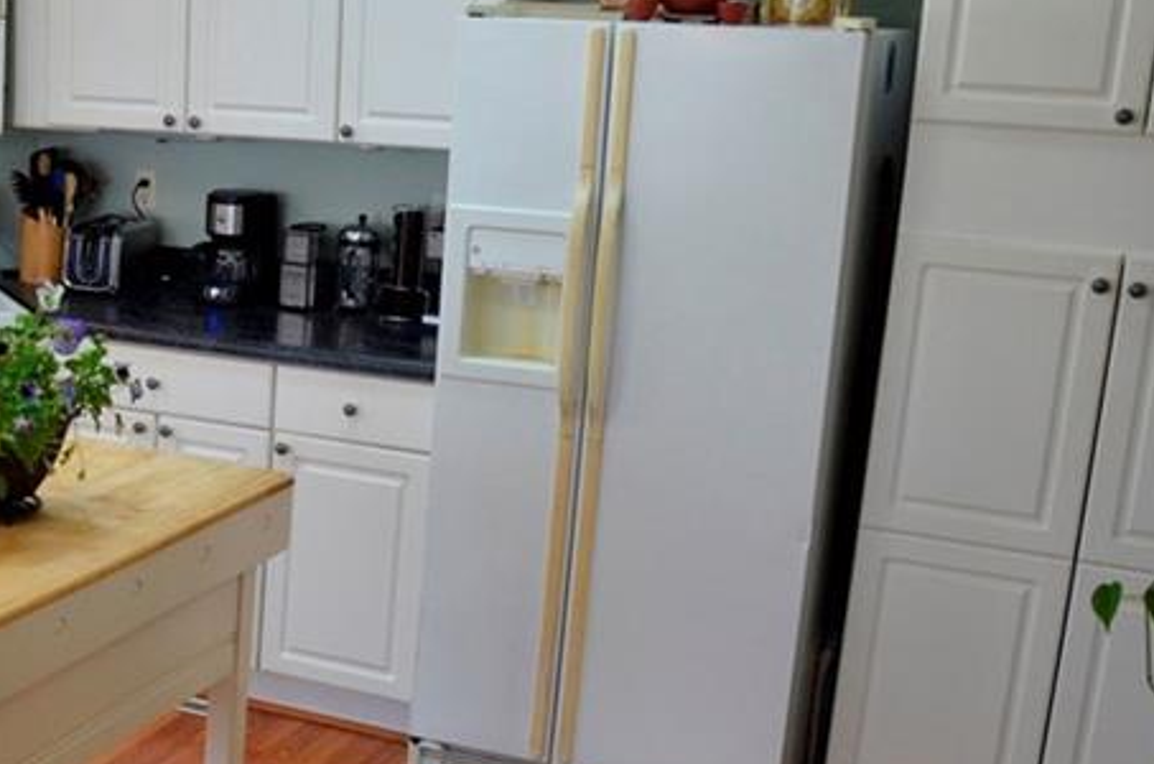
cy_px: 434
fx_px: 1951
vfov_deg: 22.1
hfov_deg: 29.5
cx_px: -130
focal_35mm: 61
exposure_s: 1/80
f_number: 4.5
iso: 400
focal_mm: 18
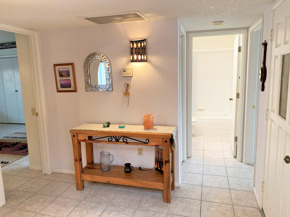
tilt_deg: -8.7
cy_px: 108
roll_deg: +1.5
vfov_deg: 53.1
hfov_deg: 67.3
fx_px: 218
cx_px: 145
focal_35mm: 26
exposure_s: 1/60
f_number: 1.8
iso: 125
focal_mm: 4.25
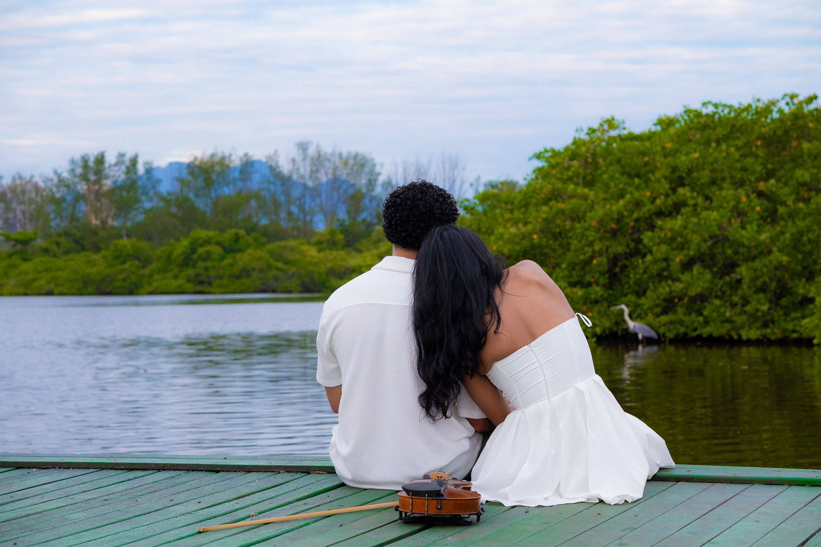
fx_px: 1934
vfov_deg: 16.1
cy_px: 274
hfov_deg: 24.0
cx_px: 410
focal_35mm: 85
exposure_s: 1/125
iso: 640
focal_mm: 56
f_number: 4.5
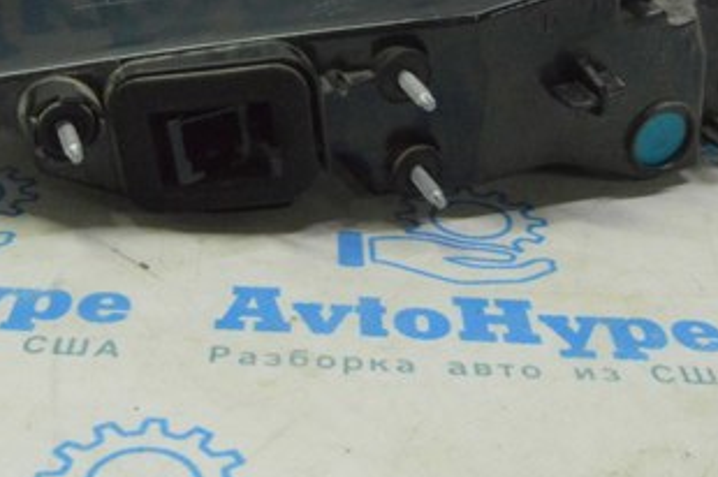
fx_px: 1235
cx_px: 294
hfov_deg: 32.3
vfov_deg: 21.2
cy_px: 6
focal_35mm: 62
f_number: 20
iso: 6400
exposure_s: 1/30
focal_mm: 20
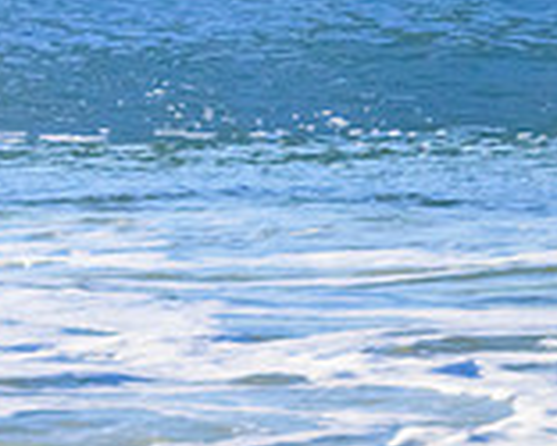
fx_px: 46088
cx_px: -446
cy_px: -234
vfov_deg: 0.6
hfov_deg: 0.7
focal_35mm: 2794
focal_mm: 800
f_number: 11
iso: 2000
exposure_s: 1/2000
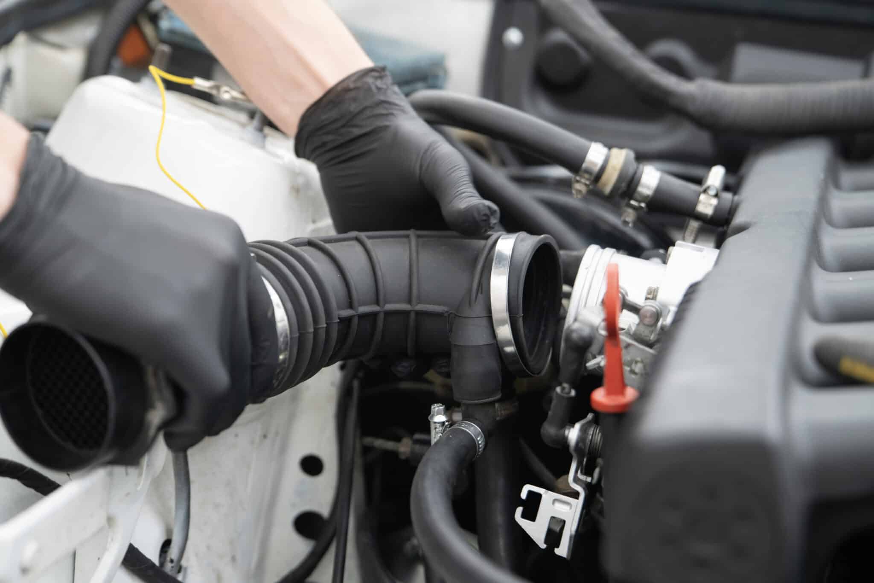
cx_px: 437
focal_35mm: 61
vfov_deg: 22.3
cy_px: 292
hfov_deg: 32.9
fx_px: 1481
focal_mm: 61
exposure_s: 1/80
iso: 800
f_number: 3.2
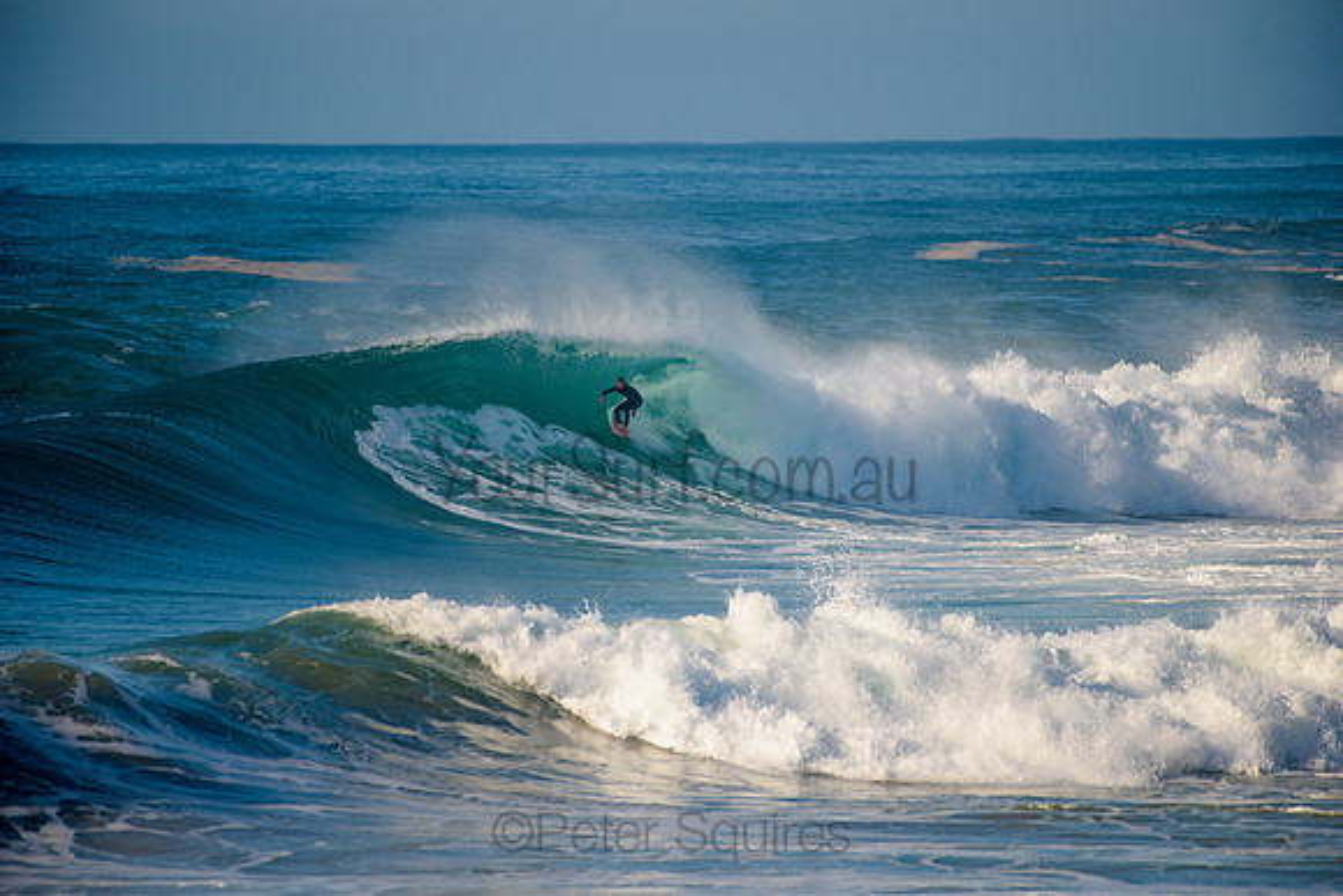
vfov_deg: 2.8
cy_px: 448
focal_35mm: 500
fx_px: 18656
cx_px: 672
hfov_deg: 4.1
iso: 140
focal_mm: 500
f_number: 5.6
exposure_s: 1/1600
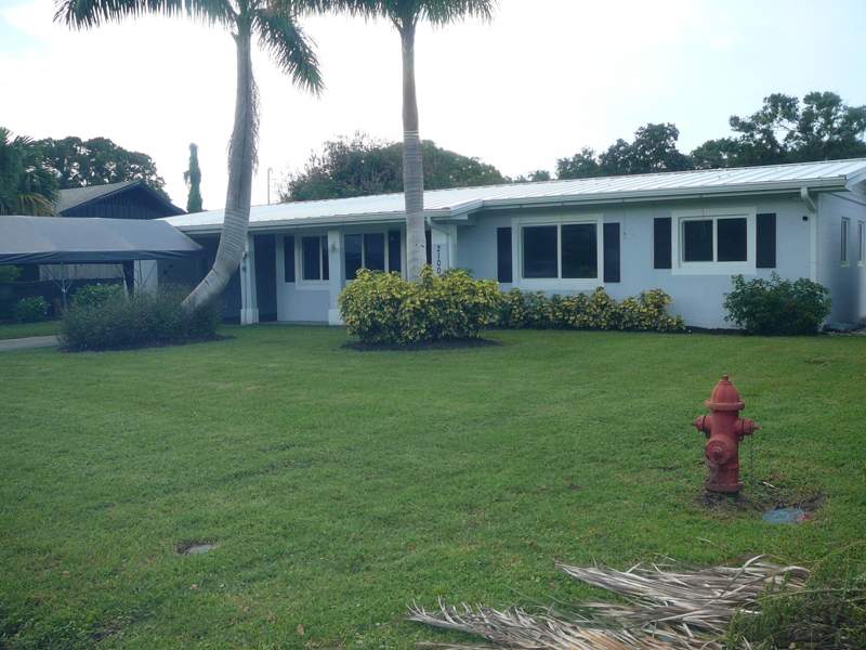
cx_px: 433
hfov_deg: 52.6
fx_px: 876
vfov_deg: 40.7
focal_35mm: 35
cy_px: 325
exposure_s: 1/400
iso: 80
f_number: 2.8
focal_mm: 5.2
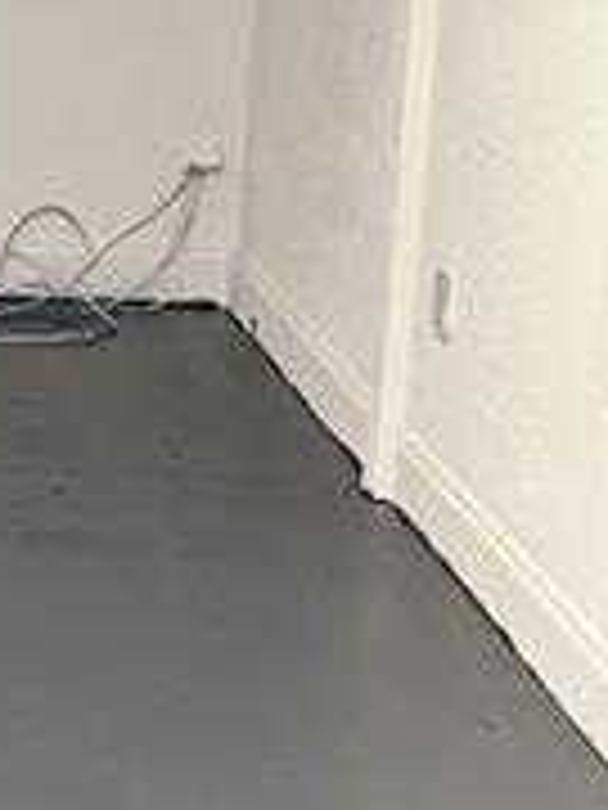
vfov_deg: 12.3
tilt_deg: -8.6
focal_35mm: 160
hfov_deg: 8.2
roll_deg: -1.2
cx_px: -1063
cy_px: 135
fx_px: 3747
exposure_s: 1/60
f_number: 1.78
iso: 400
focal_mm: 6.76
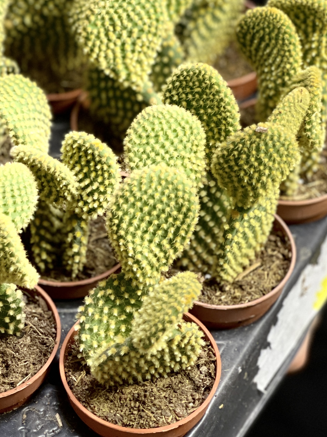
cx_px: 35
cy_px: 84
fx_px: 1625
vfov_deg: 15.2
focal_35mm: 129
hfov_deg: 11.4
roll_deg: +3.4
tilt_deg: -35.8
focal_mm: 7.5
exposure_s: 1/100
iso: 200
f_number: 2.2
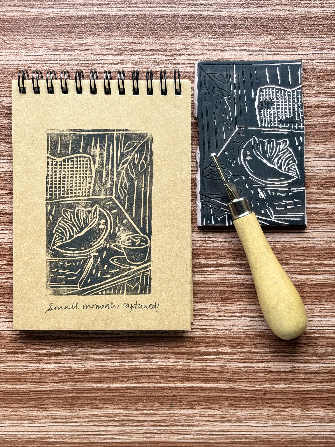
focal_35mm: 52
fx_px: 671
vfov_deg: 36.8
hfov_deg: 28.0
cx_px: 168
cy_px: 224
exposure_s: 1/73
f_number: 1.6
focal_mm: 5.96
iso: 50
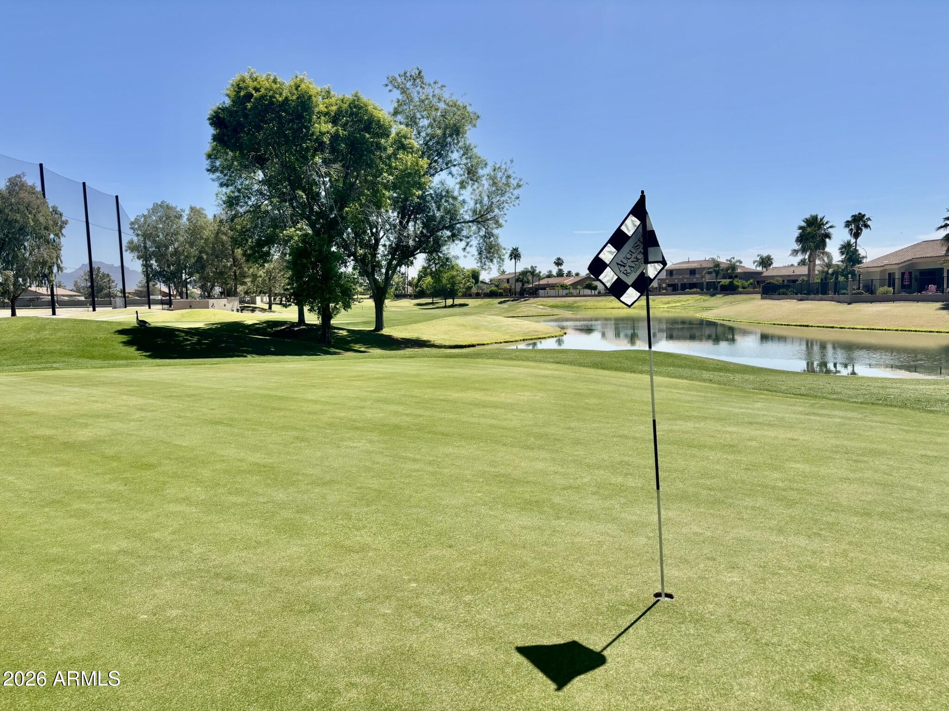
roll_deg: +1.2
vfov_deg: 53.1
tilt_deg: -4.5
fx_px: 713
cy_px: 356
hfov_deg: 67.3
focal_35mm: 26
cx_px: 474
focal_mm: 5.96
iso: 50
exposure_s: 1/4082
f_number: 1.6
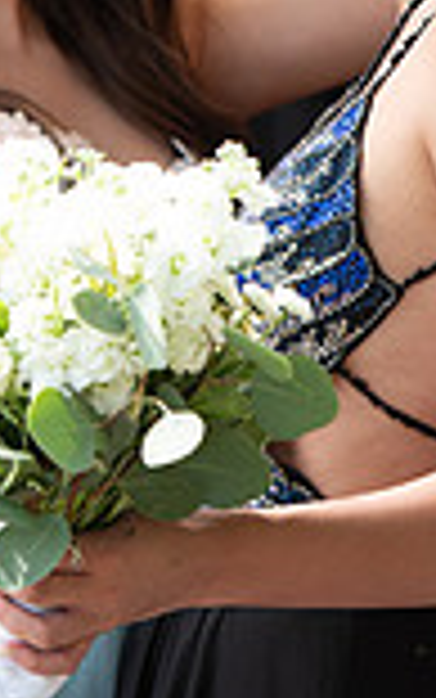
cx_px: -18
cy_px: 99
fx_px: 15100
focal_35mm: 795
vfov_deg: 2.6
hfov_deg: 1.7
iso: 100
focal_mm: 195
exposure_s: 1/400
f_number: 2.8
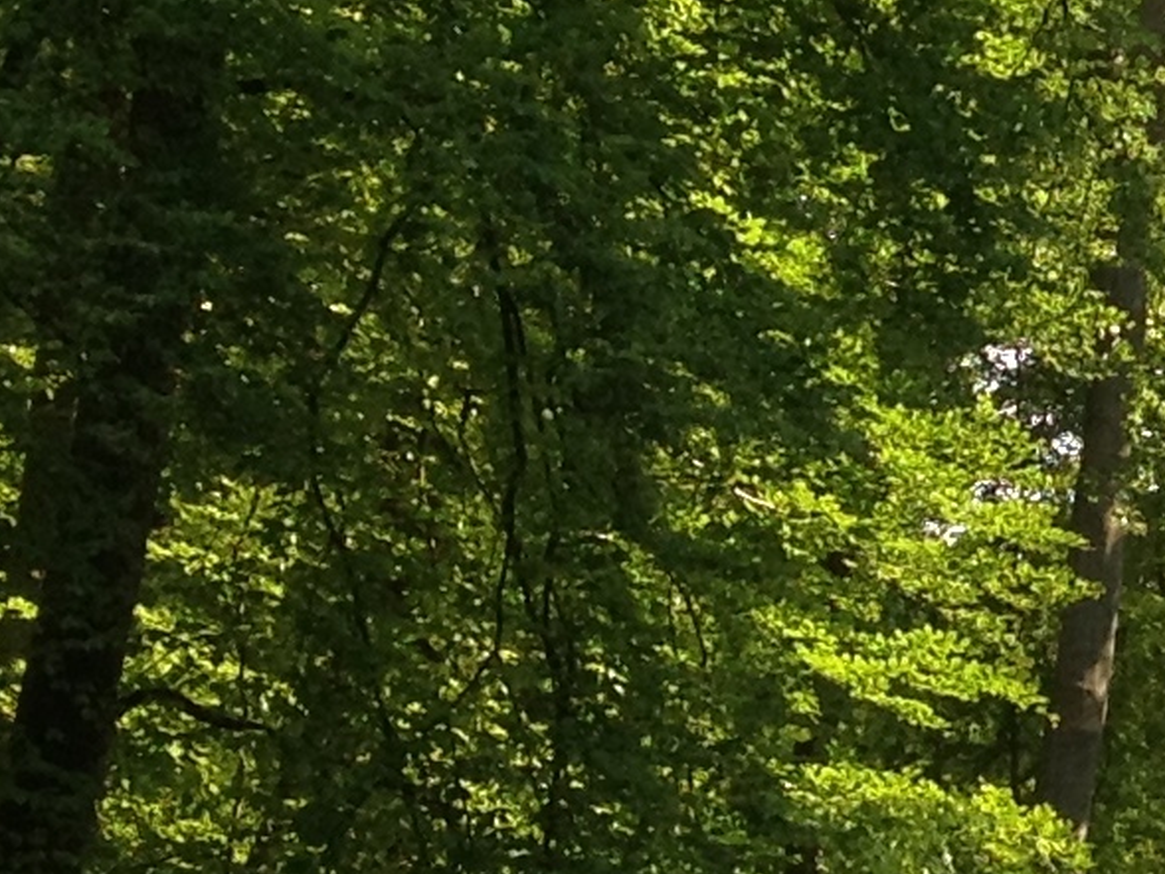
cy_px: 467
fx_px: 6530
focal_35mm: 194
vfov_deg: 7.7
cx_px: 2775
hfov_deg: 9.2
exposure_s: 1/438
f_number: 2.4
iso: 50
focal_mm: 4.28
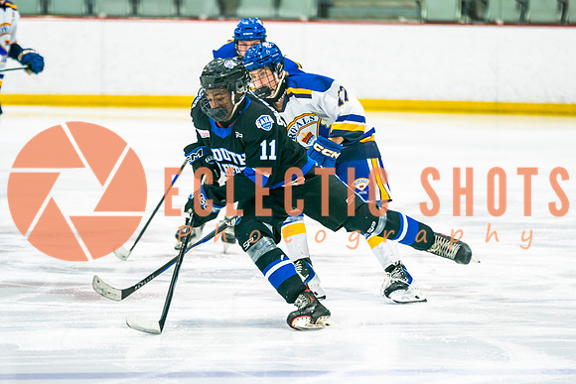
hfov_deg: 6.5
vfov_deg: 4.3
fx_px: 5079
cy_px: 209
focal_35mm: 317
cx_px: 316
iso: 640
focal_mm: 175
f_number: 2.8
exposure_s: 1/640
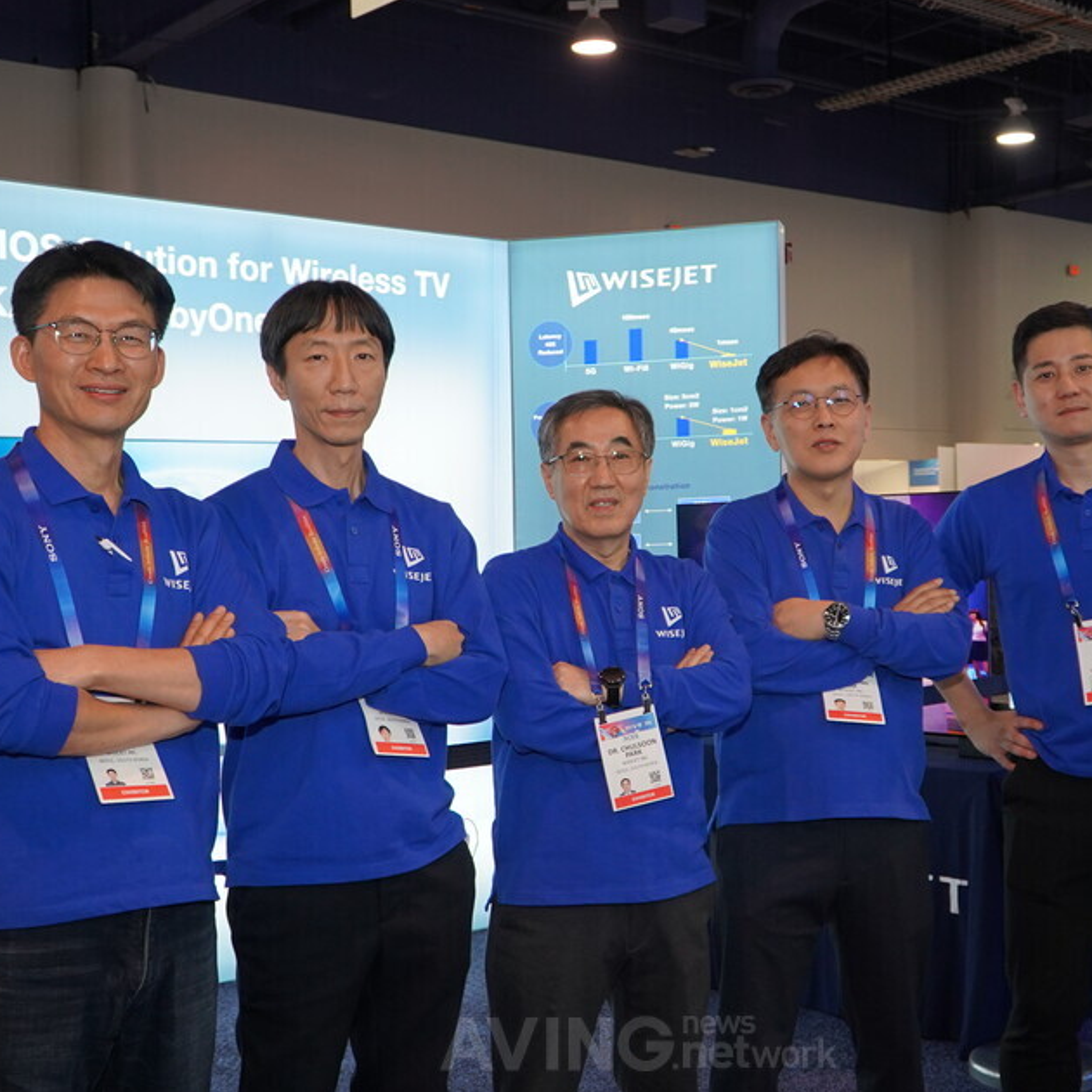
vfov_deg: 38.3
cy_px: 546
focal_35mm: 44
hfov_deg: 38.3
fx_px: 1570
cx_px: 612
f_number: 4
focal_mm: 23
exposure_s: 1/160
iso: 1000
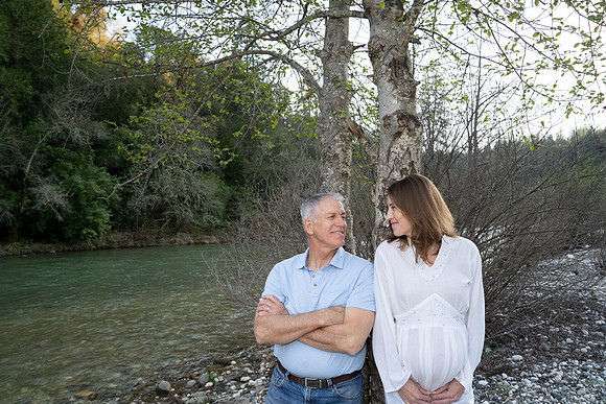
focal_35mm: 24
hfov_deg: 73.7
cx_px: 303
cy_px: 202
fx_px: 404
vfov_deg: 53.2
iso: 800
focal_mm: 24
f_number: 6.3
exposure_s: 1/250
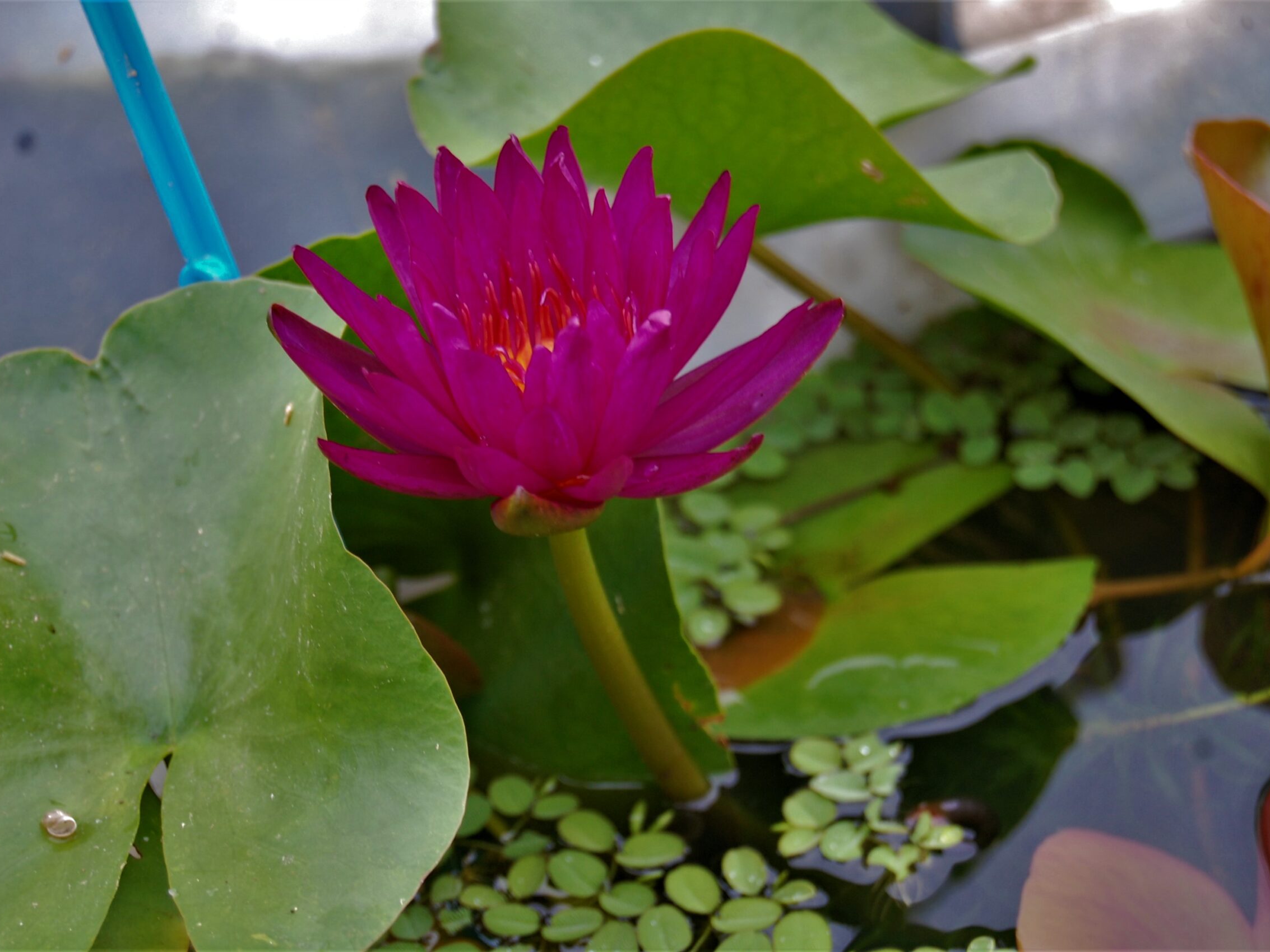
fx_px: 3285
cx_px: 695
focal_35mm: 90
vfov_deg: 16.5
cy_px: 476
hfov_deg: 21.9
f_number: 5.6
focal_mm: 55
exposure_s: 1/60
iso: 400
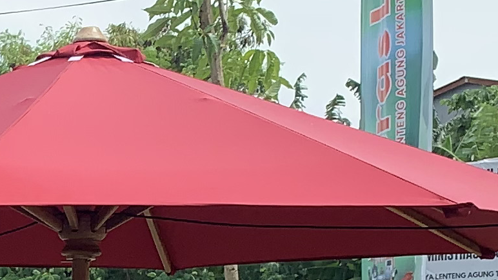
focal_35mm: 148
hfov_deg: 13.5
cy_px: 554
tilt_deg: -3.9
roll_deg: +1.0
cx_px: -308
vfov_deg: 7.8
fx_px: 1954
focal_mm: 4.25
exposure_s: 1/1205
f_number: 1.8
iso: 25
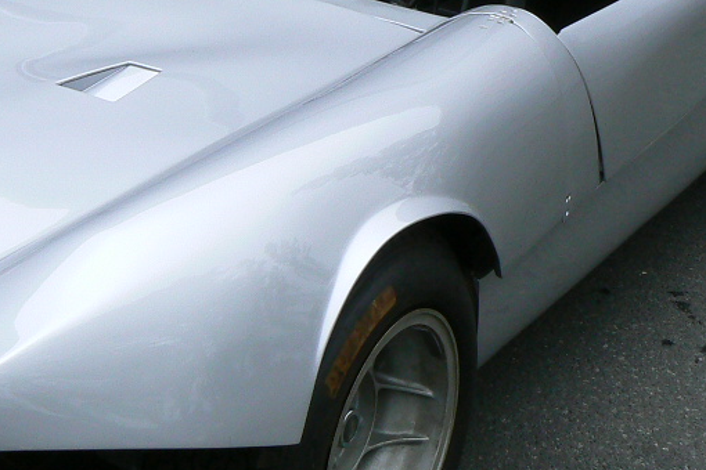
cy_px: 57
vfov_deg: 14.4
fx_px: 1843
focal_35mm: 94
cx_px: 126
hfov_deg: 21.4
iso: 100
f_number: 6.3
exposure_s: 1/80
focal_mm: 6
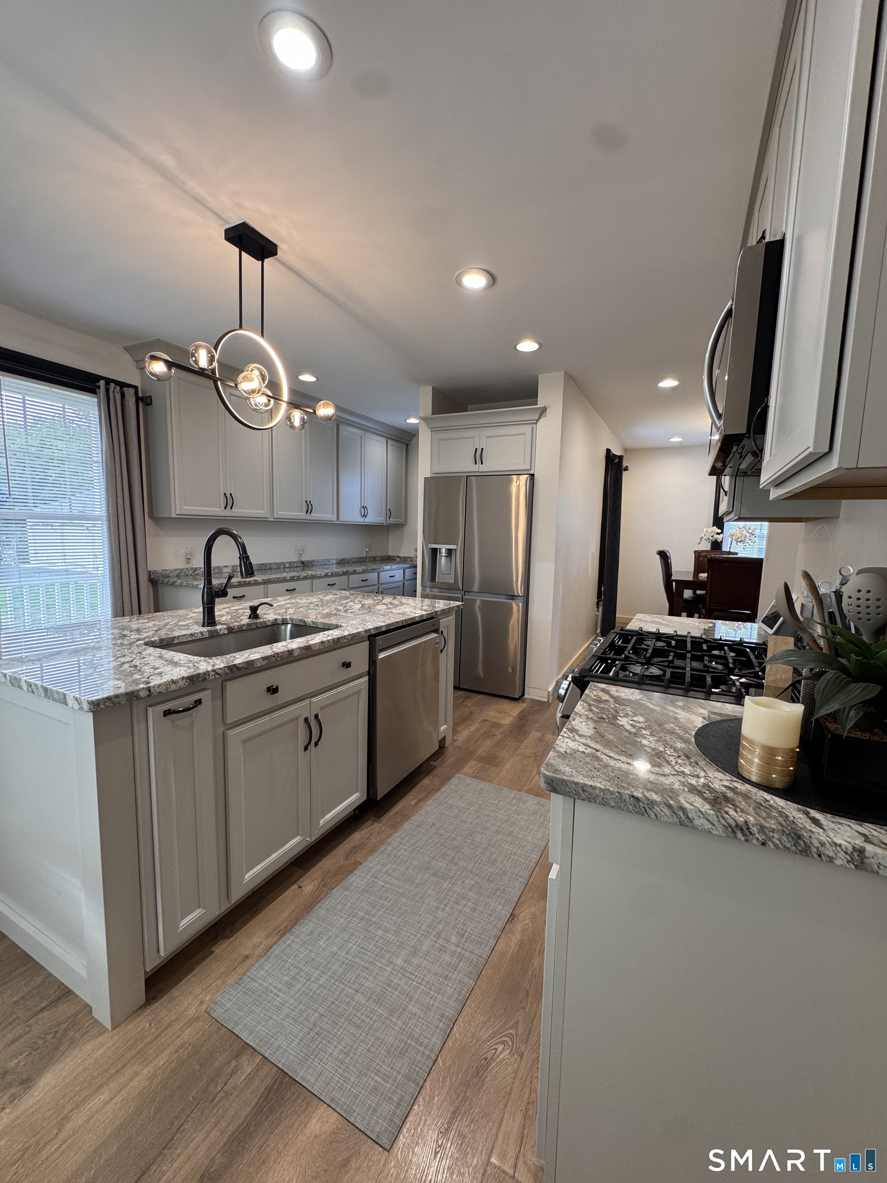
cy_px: 592
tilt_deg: -7.8
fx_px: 478
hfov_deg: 85.7
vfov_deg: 102.1
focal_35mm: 14
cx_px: 444
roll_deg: -0.9
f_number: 2.2
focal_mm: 2.22
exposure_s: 1/60
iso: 160
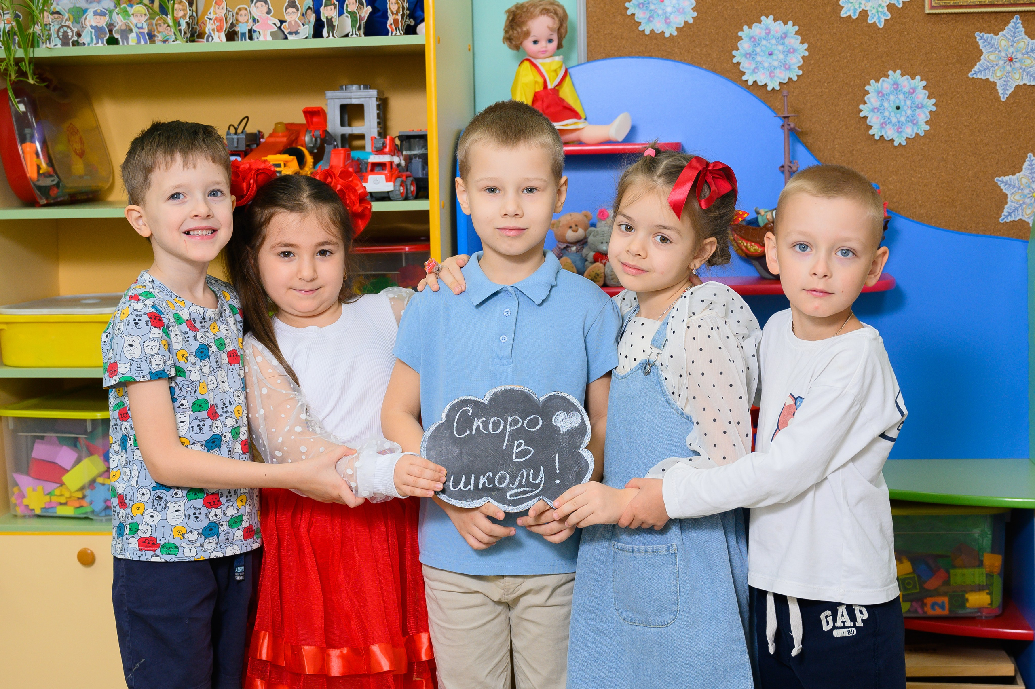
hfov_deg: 33.8
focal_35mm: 59
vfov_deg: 22.8
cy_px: 262
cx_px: 494
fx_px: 1704
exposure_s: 1/180
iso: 400
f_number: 4
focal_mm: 47
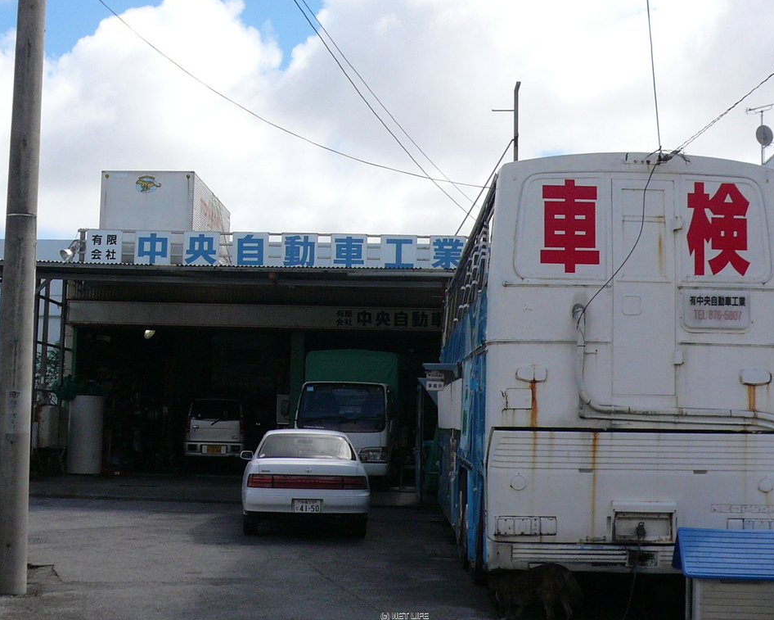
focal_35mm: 56
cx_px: 404
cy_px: 306
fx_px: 1283
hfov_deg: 33.6
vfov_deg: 27.1
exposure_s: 1/200
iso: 100
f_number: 9
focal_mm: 5.7
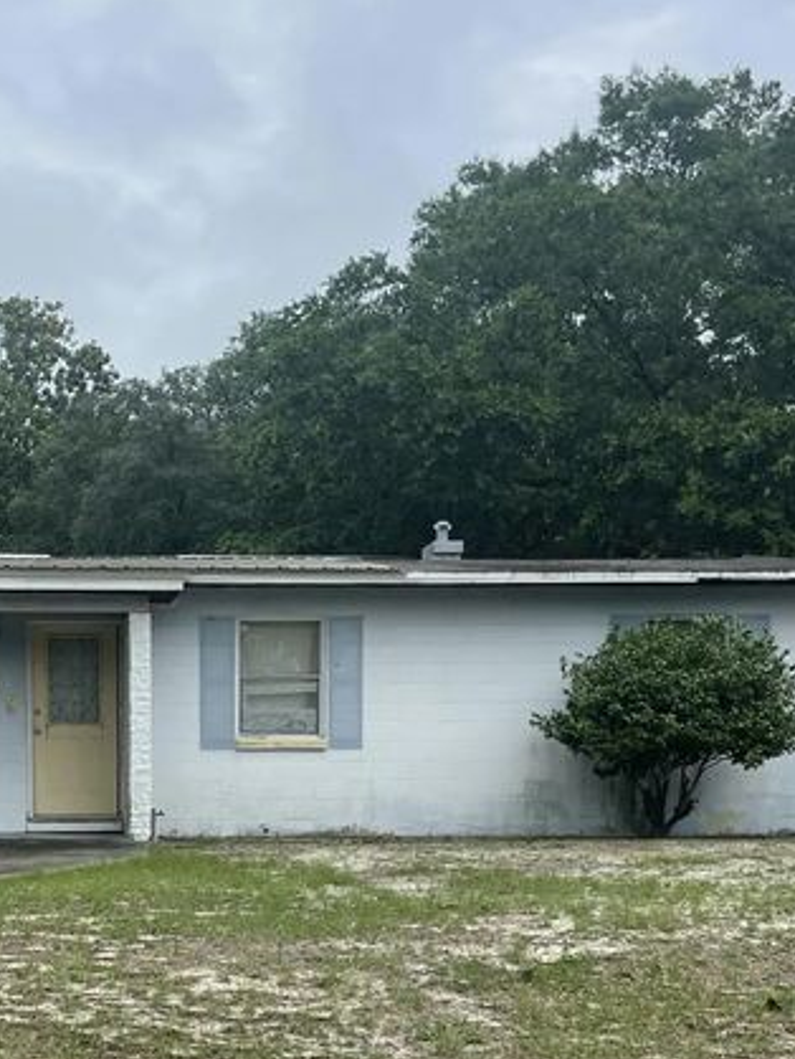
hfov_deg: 28.0
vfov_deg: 36.3
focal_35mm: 51
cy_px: 830
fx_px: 1560
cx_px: 154
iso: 32
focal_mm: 5.1
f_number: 1.6
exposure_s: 1/1475
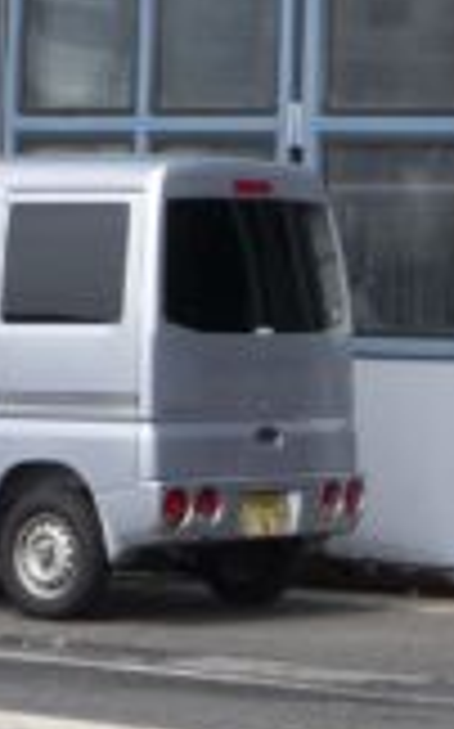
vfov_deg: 9.5
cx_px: 22
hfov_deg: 6.1
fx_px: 4224
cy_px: -443
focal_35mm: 213
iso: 100
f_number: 10
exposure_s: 1/125
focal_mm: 33
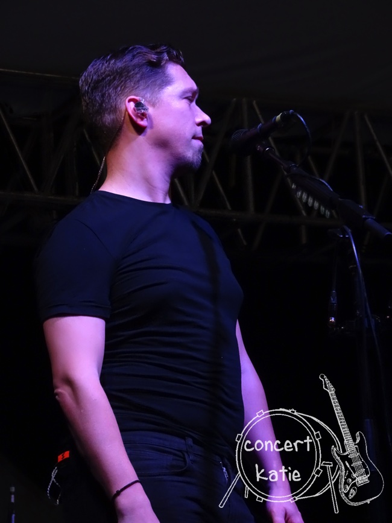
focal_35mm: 143
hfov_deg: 10.4
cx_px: 196
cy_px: 262
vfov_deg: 13.8
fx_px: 2160
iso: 800
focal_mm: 24.36
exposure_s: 1/80
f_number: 5.6
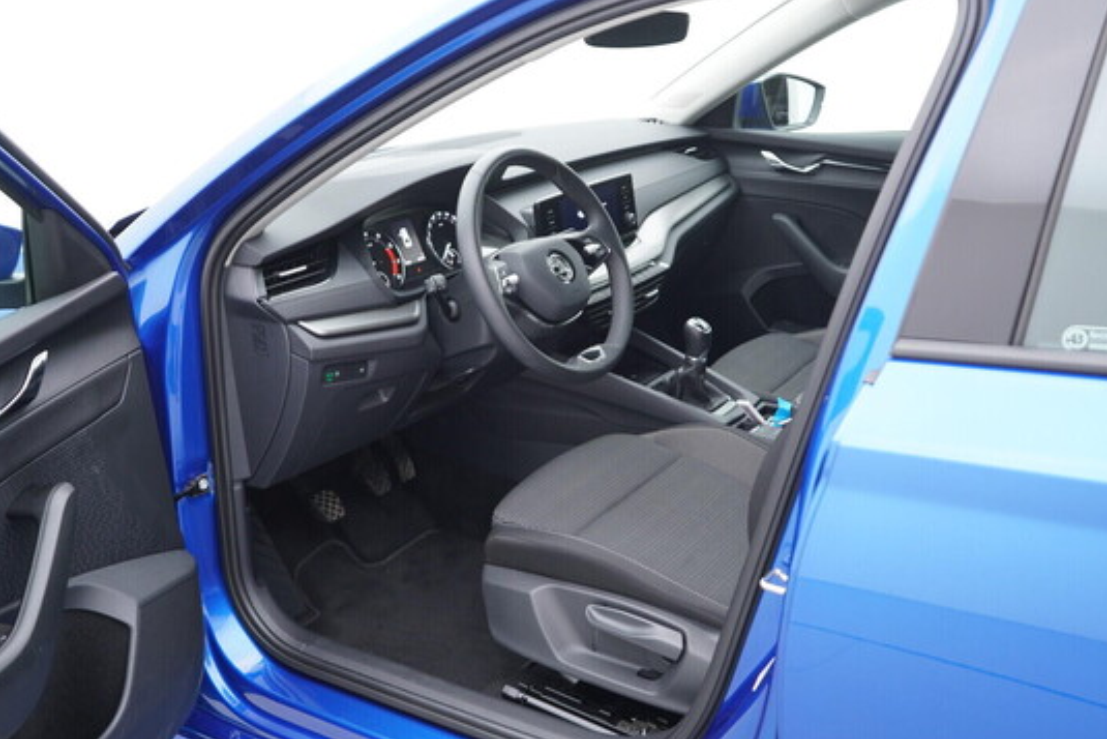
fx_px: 1138
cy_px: 374
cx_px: 561
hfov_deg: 51.9
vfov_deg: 36.0
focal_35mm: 37
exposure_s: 1/40
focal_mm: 24
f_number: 2.8
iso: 200
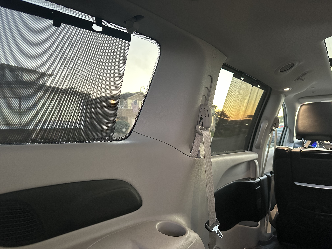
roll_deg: +1.4
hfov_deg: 71.6
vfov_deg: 56.8
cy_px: 124
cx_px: 166
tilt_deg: +0.9
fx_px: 230
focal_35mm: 24
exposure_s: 1/60
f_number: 1.78
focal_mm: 6.86
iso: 800
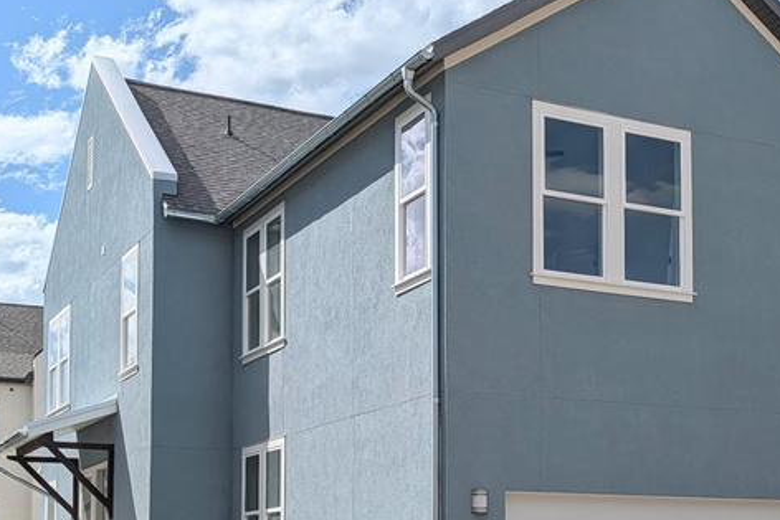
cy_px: 533
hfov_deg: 36.7
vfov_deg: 23.9
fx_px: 1170
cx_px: 481
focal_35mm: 54
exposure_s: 1/19608
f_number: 1.68
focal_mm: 6.9
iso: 22
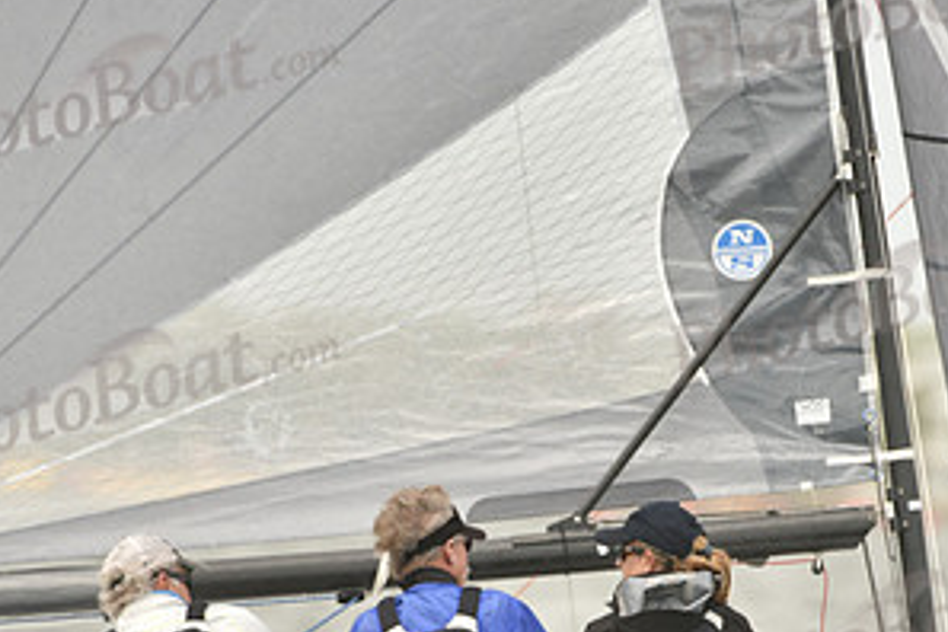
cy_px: 515
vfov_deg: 2.3
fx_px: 15456
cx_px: 508
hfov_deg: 3.5
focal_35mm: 587
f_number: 5.6
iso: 320
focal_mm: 300
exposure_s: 1/1250
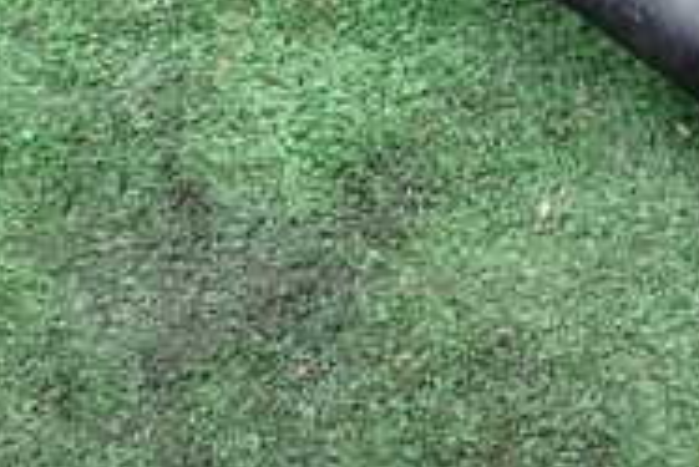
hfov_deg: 20.2
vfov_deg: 13.4
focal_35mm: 100
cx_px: 561
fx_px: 1943
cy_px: -90
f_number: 3.2
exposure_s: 1/80
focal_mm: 5.4
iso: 100
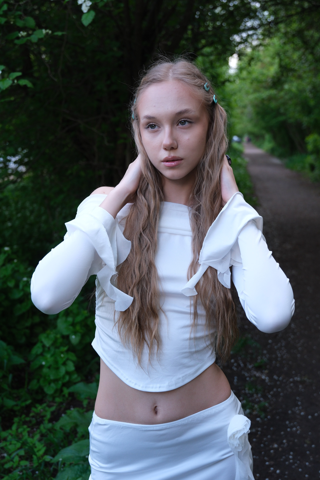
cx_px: 160
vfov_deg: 39.6
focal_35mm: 50
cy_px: 240
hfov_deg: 27.0
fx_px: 667
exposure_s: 1/160
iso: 400
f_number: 3.8
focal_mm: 33.3
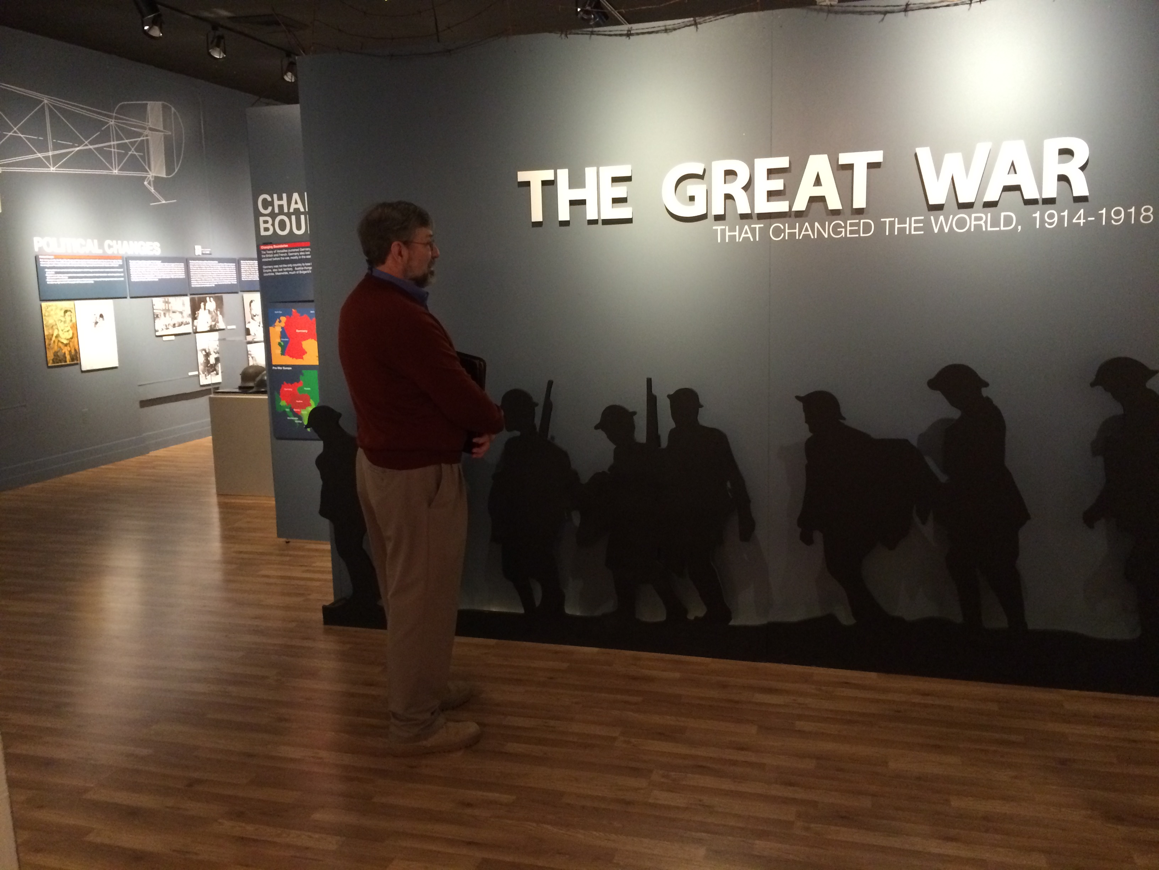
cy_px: 435
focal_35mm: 29
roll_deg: +1.9
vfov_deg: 48.2
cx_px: 580
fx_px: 971
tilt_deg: -9.3
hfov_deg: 61.7
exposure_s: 1/24
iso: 320
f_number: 2.2
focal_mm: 4.15
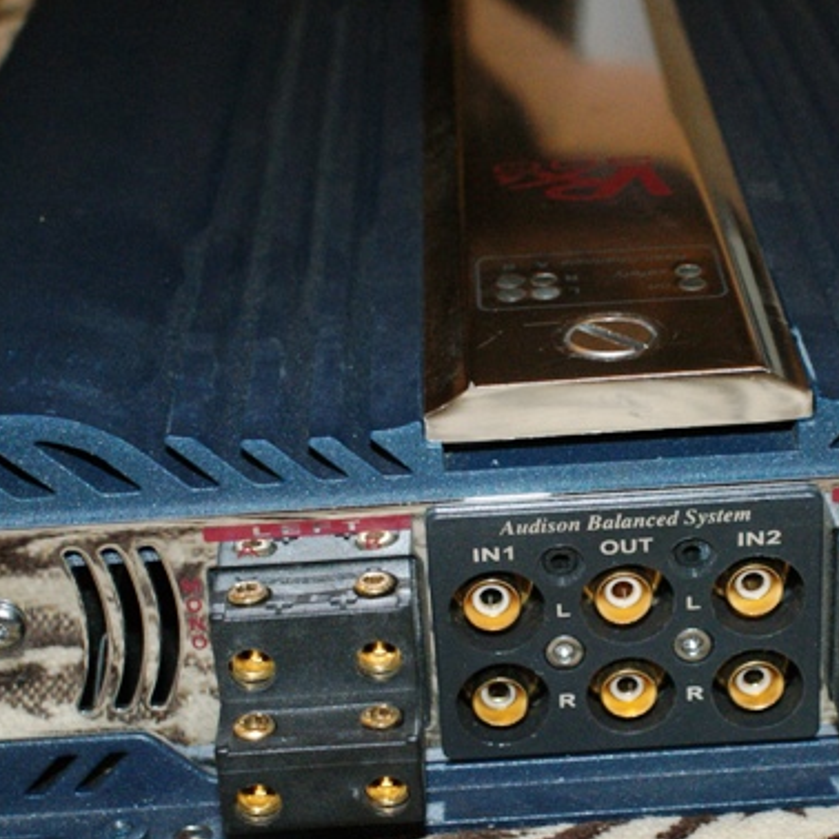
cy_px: 555
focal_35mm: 81
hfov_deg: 21.2
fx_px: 2221
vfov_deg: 21.3
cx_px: 615
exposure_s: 1/60
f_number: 6.3
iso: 400
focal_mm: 30
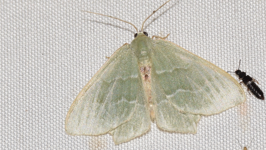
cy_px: 78
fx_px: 1601
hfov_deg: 9.5
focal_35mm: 227
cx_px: 136
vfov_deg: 5.3
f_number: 13
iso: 100
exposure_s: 1/160
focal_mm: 140
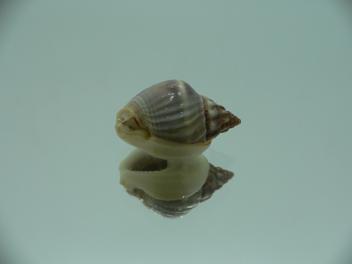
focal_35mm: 35
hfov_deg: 52.6
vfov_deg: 40.7
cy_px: 132
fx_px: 356
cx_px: 176
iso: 80
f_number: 2.8
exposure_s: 1/60
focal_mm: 4.6
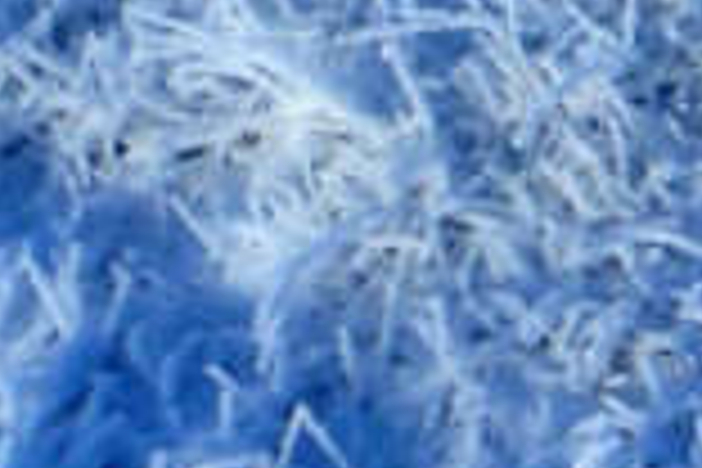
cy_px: 230
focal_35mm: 133
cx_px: 886
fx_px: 2593
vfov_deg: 10.3
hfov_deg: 14.8
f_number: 4.5
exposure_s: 1/400
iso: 80
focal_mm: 4.1
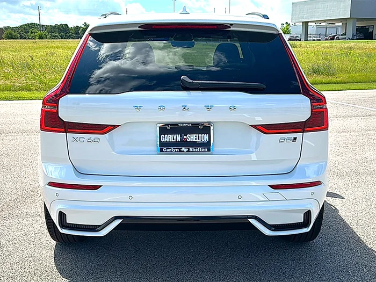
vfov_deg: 37.7
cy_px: 141
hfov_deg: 49.0
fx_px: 413
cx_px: 188
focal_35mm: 38
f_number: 1.78
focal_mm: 6.86
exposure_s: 1/4808
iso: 80
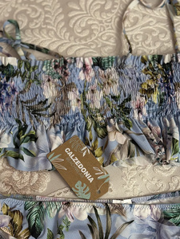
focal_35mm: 80
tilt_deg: -60.8
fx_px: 555
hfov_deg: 18.4
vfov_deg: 24.3
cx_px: 92
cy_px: 157
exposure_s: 1/50
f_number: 1.78
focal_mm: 6.86
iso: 125
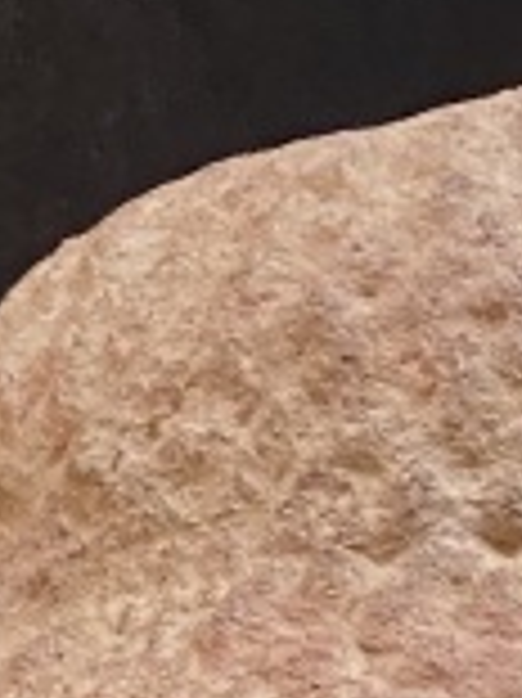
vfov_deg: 4.7
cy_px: 2166
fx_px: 8114
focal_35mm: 403
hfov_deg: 3.7
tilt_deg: -3.9
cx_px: 760
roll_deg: +0.7
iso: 320
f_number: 2
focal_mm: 6
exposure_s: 1/50
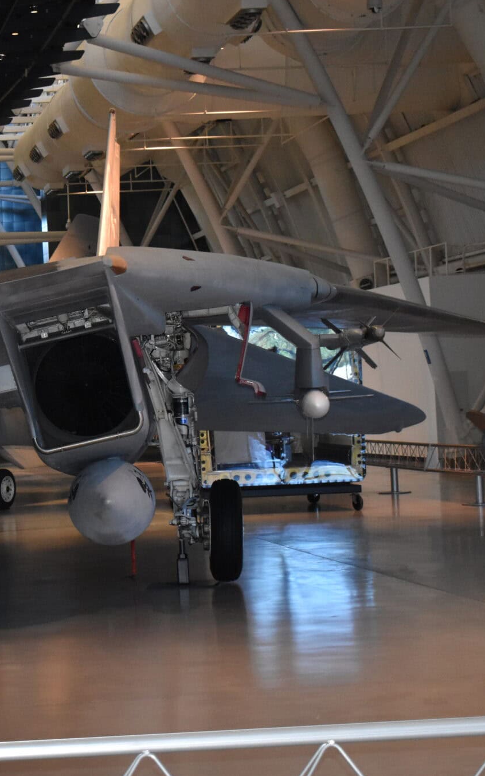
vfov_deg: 18.8
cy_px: 386
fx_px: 2348
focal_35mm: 111
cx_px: -31
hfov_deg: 11.6
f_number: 6.3
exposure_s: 1/80
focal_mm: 48
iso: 2500
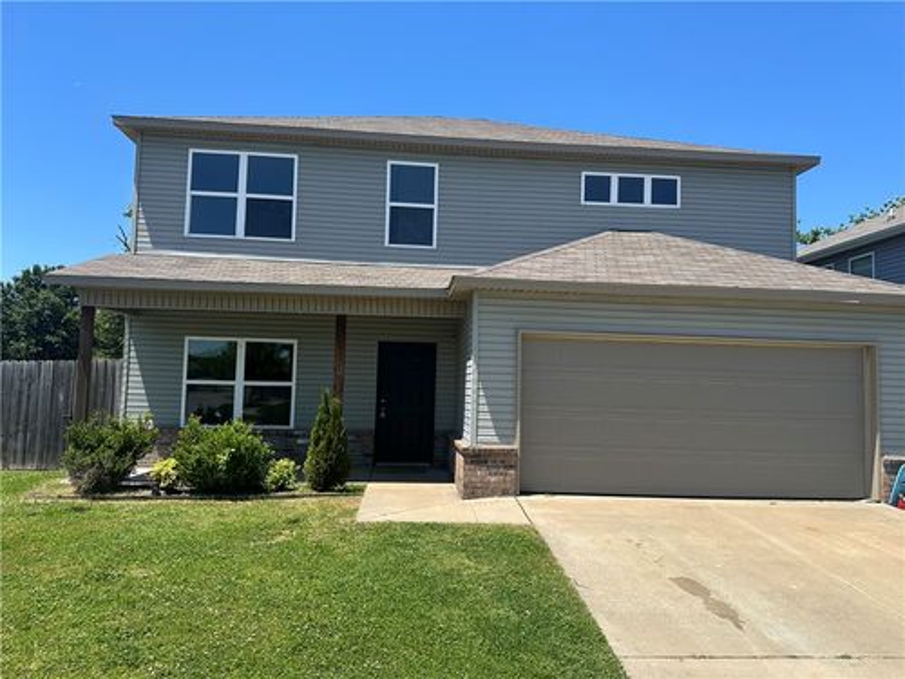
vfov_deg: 56.8
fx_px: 627
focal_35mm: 24
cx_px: 452
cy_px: 340
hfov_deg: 71.6
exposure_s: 1/3356
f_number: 1.78
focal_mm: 6.86
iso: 80
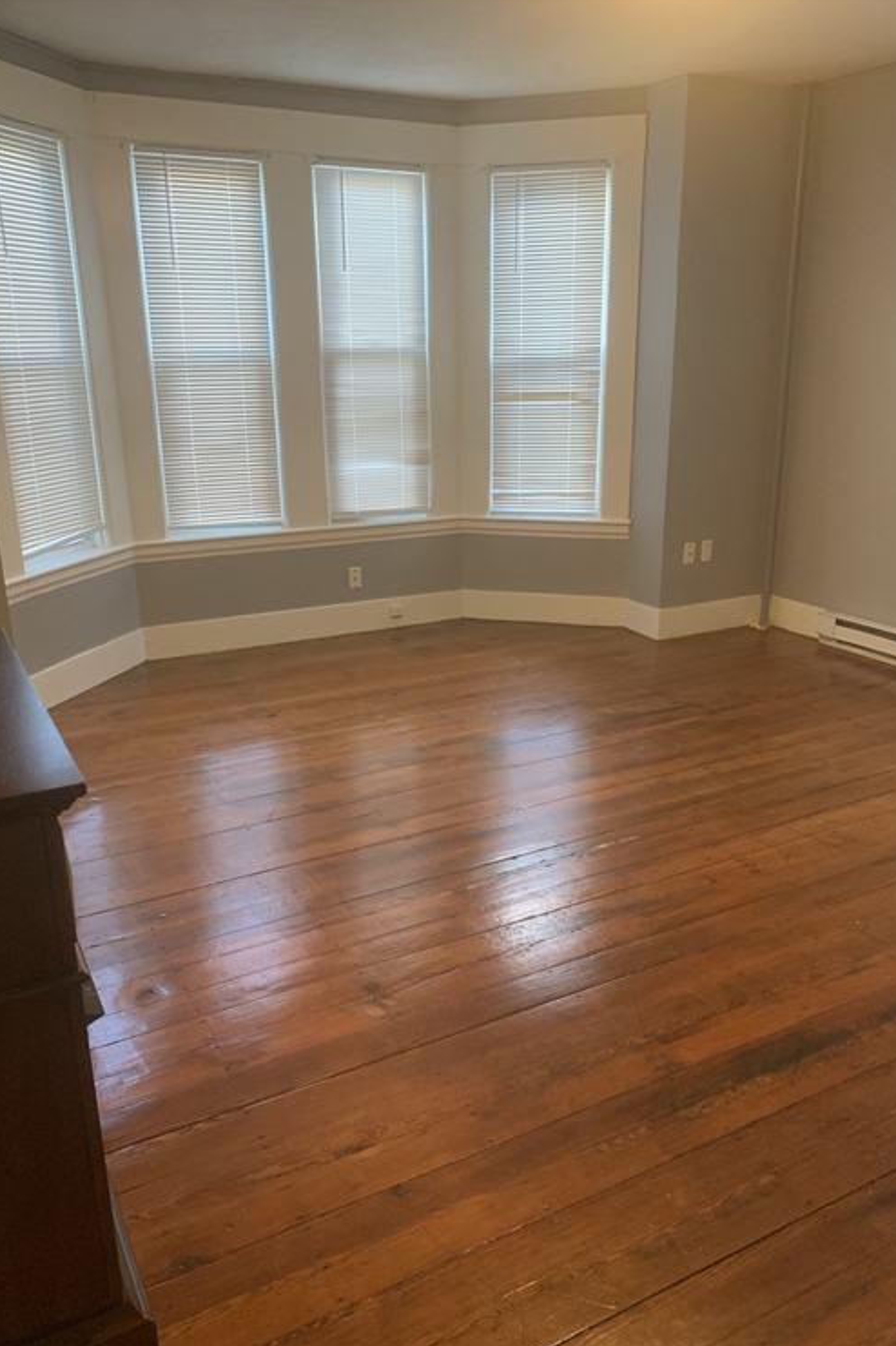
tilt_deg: -17.7
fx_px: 1046
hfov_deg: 46.4
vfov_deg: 65.5
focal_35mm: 28
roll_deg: +1.3
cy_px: 686
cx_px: 455
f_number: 1.8
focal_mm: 4.25
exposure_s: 1/60
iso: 320
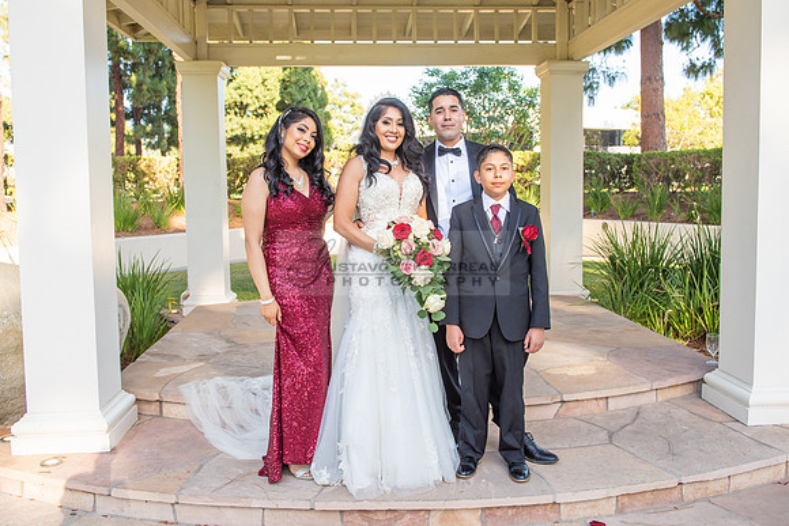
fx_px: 726
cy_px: 237
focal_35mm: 33
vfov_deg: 39.8
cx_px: 394
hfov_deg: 57.0
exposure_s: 1/160
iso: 200
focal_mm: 29
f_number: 5.6
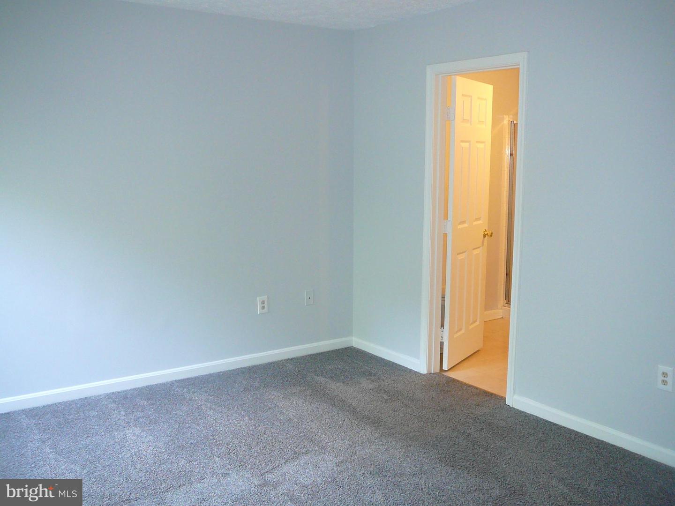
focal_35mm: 35
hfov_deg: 52.6
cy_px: 253
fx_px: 682
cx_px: 338
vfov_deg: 40.7
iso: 160
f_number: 2.8
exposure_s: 1/8
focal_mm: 5.2
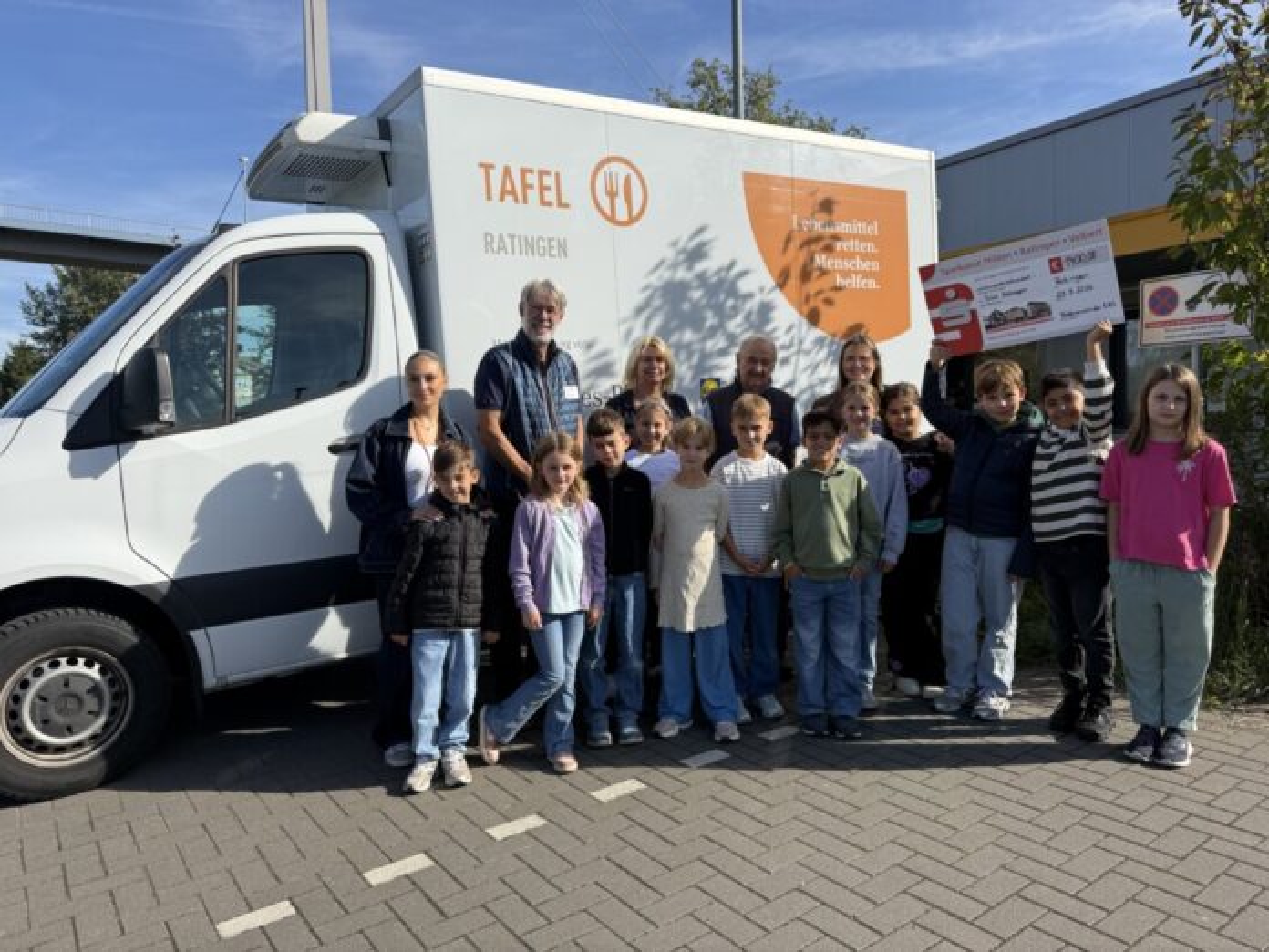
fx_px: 880
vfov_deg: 56.8
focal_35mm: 24
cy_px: 476
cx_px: 634
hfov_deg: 71.6
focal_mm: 6.76
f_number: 1.78
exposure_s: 1/3953
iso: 100
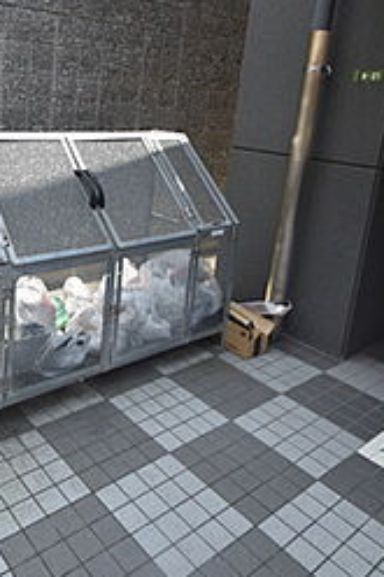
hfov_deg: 41.4
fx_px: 465
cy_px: 184
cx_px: 38
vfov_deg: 61.8
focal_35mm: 29
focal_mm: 10
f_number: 5.6
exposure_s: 1/250
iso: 200
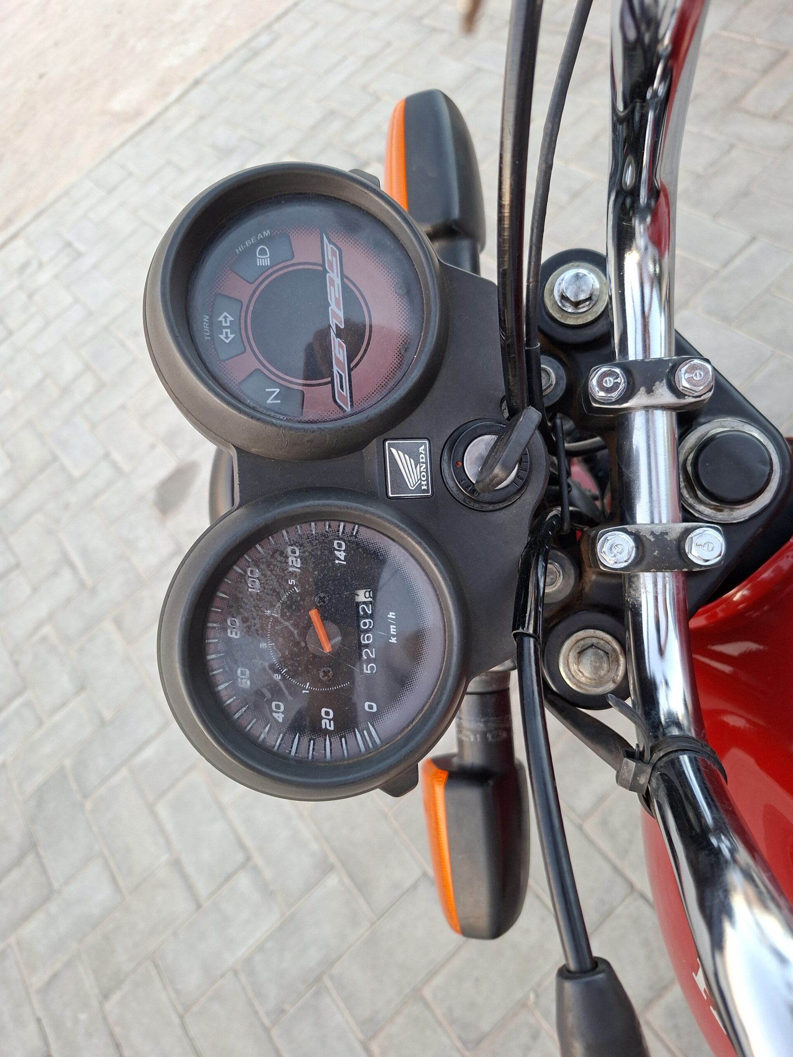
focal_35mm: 23
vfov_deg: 73.9
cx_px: 396
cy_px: 528
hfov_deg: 58.9
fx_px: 703
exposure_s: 1/120
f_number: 1.8
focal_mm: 5.54
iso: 200
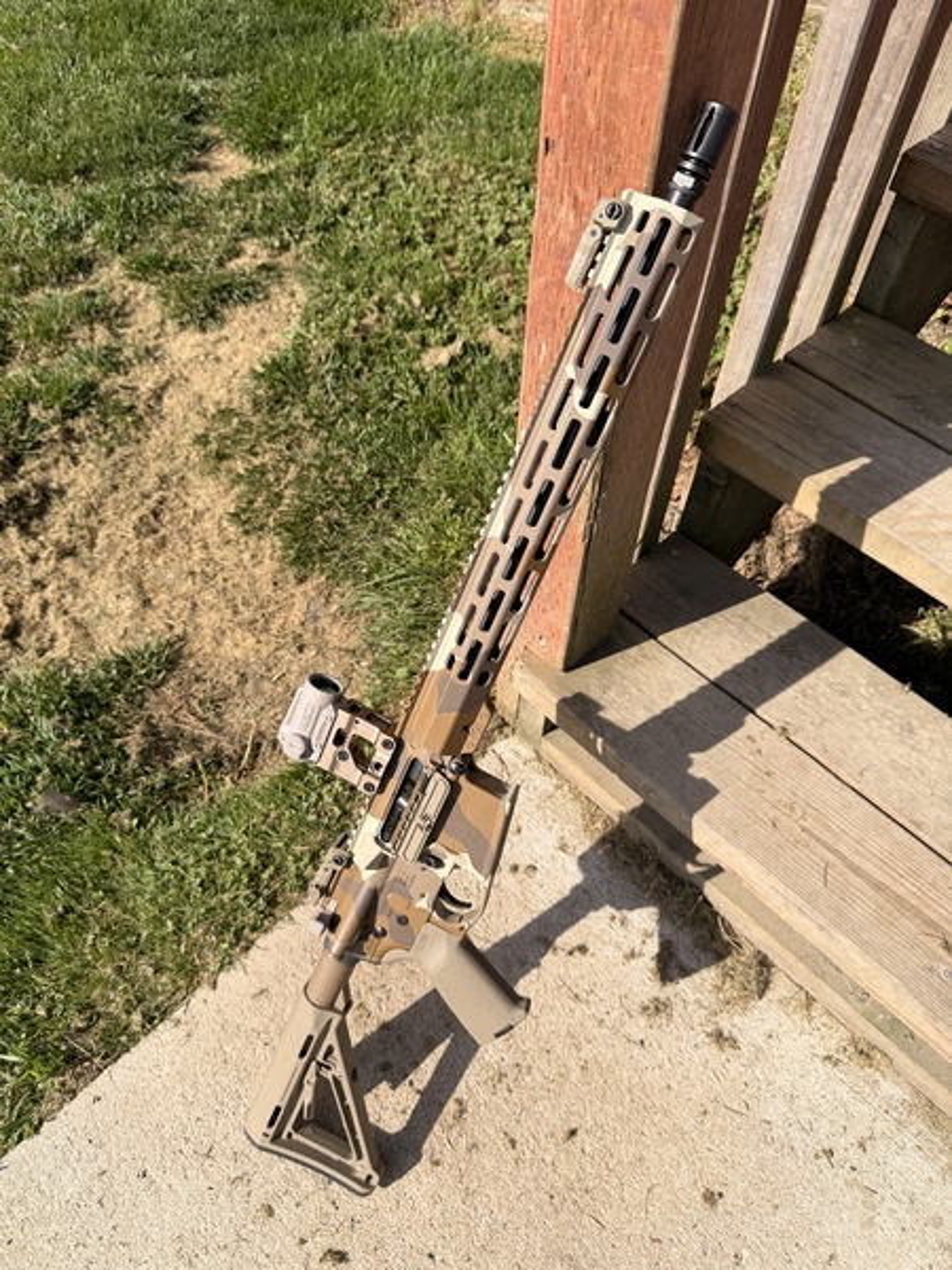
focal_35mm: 24
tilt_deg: -54.3
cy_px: 635
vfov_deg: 71.6
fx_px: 880
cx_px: 476
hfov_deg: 56.8
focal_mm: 6.76
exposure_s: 1/3584
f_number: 1.78
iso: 80
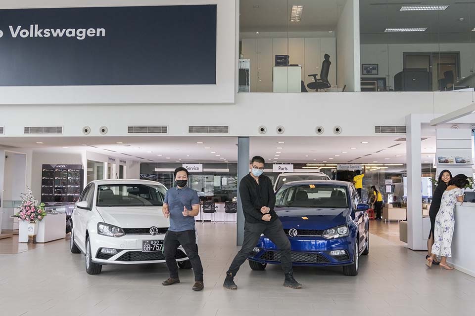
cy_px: 158
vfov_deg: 35.1
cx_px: 238
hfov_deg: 50.7
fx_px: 501
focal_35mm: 38
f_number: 11
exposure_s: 1/250
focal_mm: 38
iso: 1250
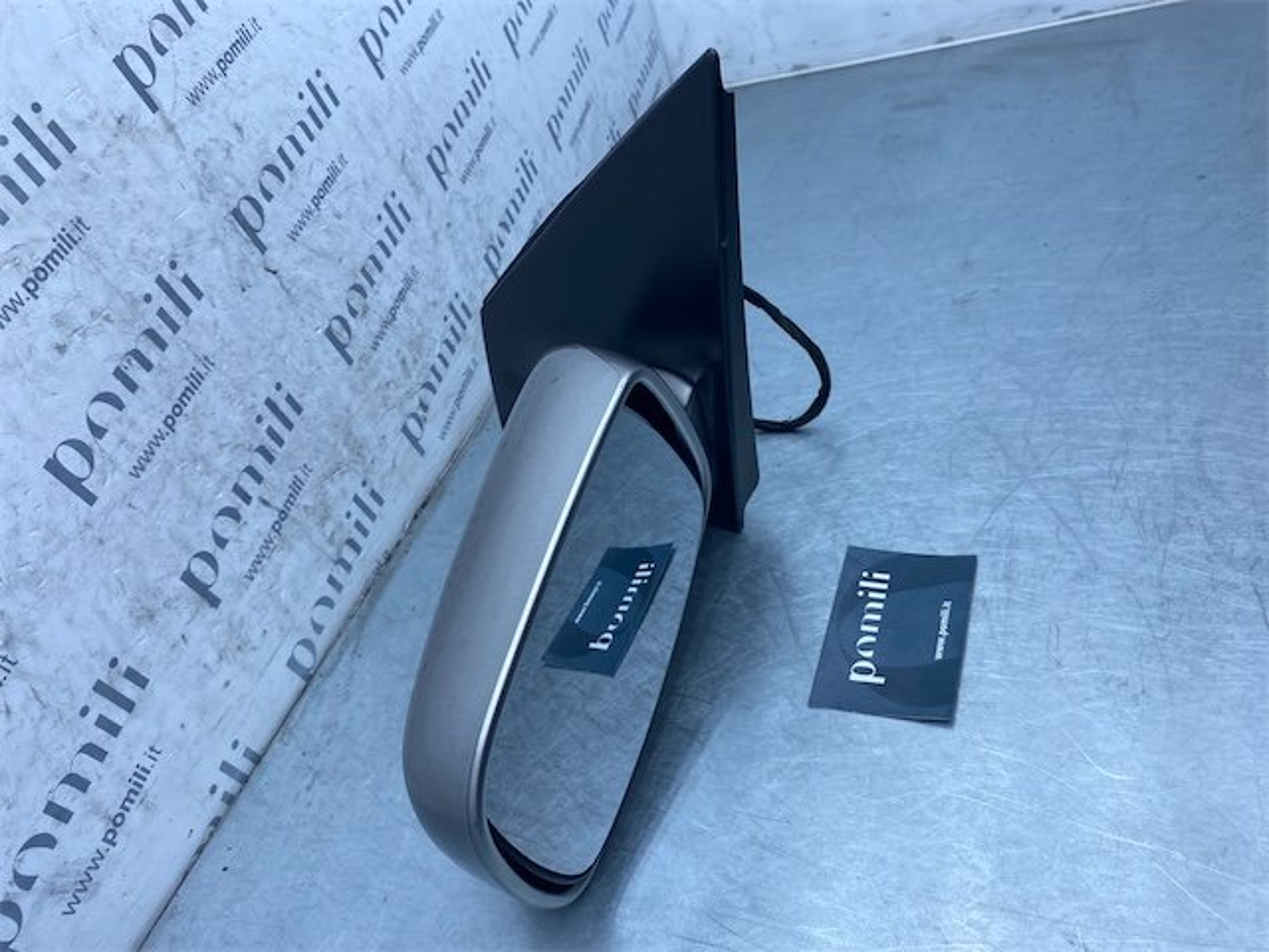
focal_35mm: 26
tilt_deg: -36.3
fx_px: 953
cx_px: 634
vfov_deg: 53.1
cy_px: 476
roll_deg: +20.5
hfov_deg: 67.3
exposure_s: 1/905
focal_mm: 4.25
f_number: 1.8
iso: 32
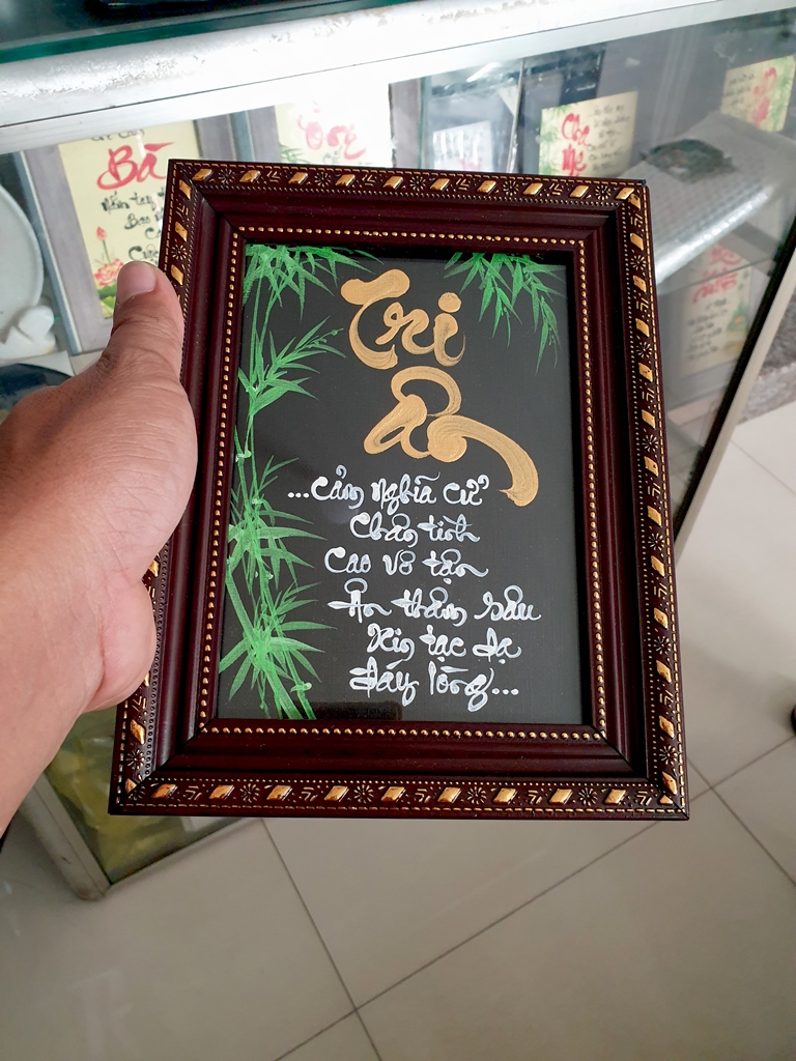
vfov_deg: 67.3
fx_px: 797
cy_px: 530
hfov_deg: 53.1
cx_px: 398
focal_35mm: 26
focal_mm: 4.3
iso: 320
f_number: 2.4
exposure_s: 1/50
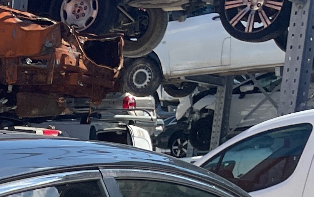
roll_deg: -0.4
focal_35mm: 136
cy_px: 529
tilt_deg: -18.3
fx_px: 1164
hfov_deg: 13.8
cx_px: -241
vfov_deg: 8.5
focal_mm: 4.2
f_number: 1.6
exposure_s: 1/2132
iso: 32
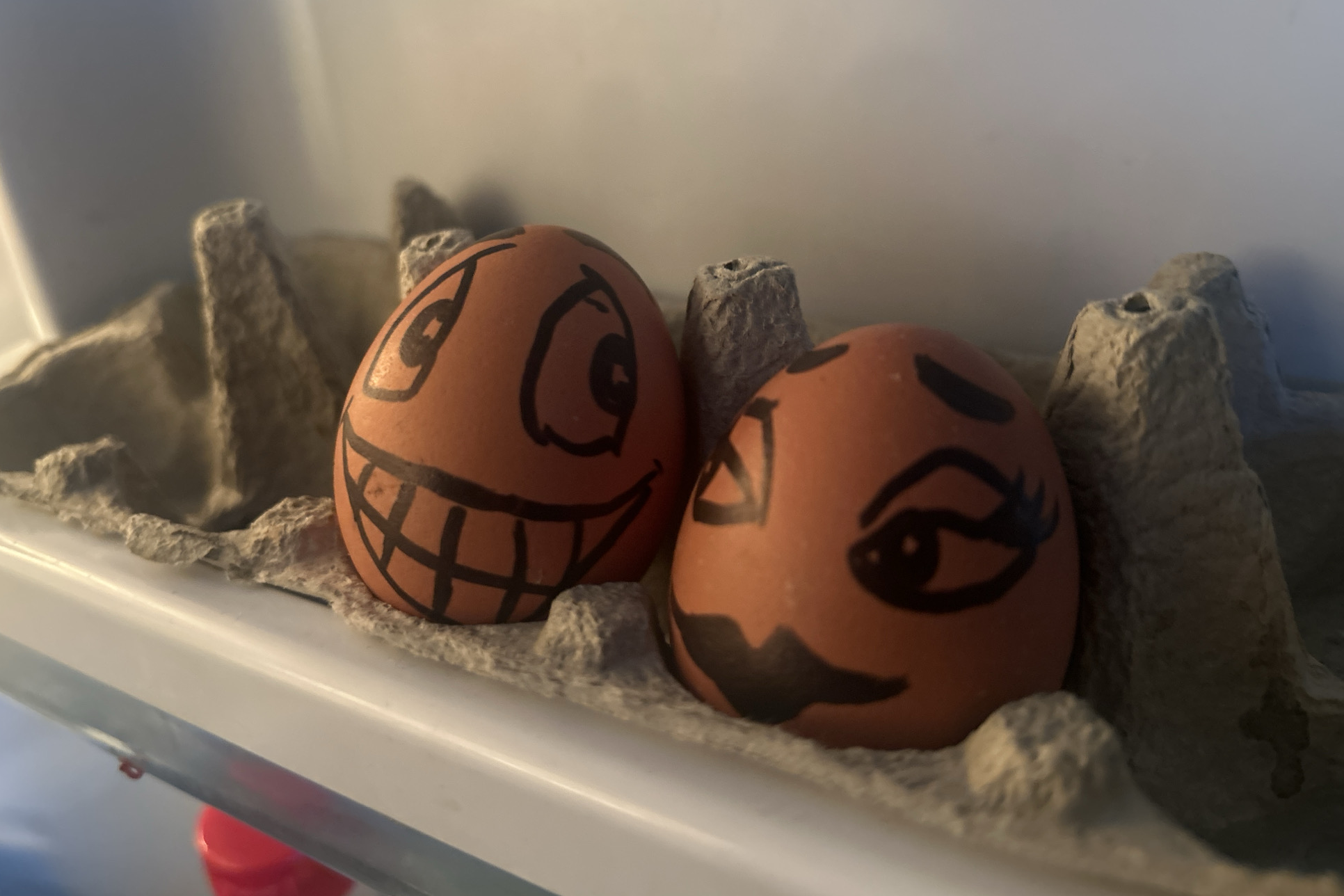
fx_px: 1045
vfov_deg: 46.4
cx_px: 655
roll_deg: +5.4
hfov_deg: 65.5
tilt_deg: -25.9
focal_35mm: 28
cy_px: 416
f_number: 1.5
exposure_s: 1/25
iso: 500
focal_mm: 5.7
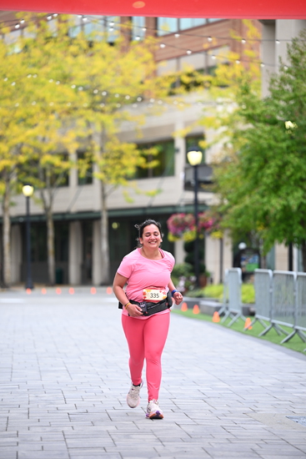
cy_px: 230
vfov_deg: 15.2
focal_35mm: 135
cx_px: 153
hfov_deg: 10.2
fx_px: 1720
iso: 640
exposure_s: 1/1600
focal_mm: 135
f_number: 2.8
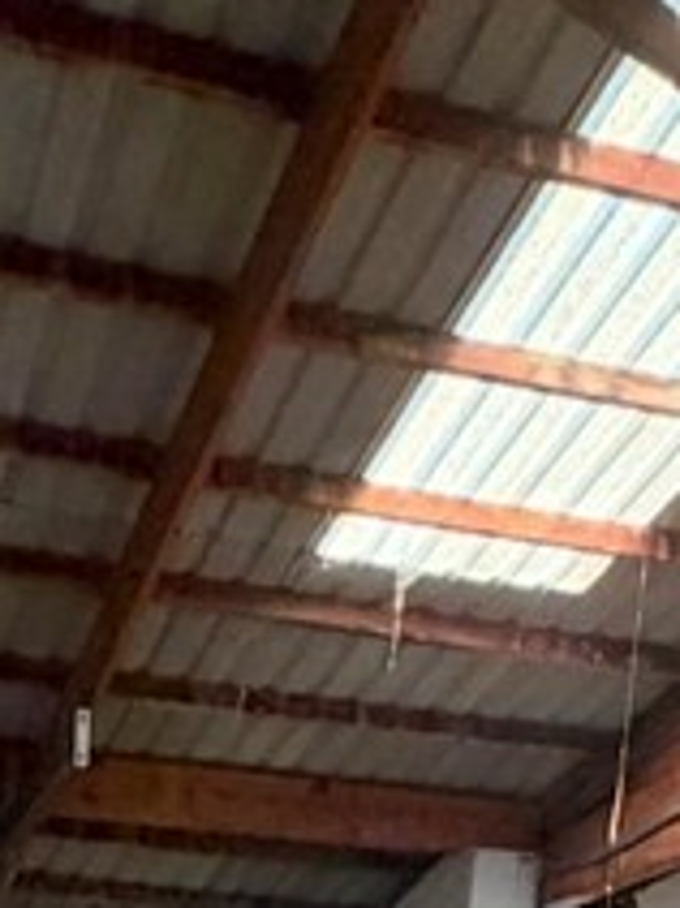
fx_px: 1783
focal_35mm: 68
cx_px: 133
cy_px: 1644
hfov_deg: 21.3
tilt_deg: -9.6
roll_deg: -3.6
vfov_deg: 20.3
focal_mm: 2.22
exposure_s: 1/60
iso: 500
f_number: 2.2
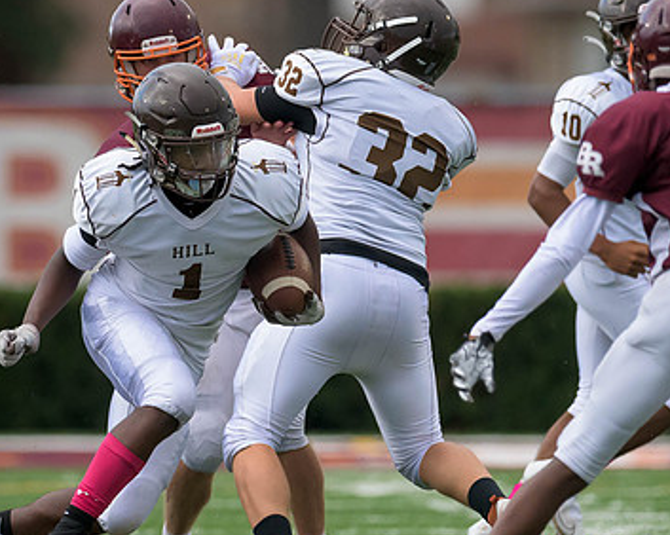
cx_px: 81
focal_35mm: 1369
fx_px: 27131
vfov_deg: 1.1
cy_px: 213
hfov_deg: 1.4
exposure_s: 1/3200
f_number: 4
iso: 2000
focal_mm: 500
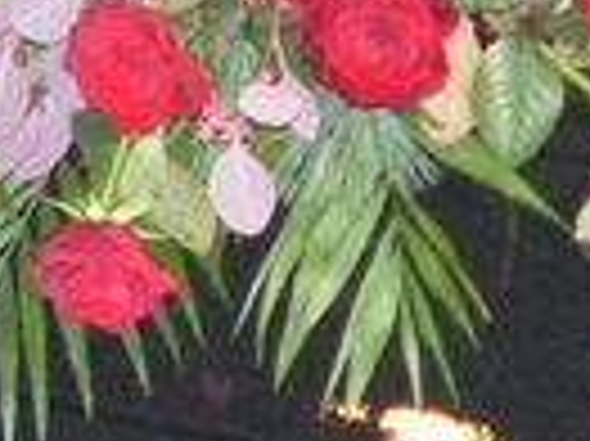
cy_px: 212
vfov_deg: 6.9
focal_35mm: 215
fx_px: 3661
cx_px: -124
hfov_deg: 9.1
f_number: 2.8
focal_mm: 5.8
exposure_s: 1/40
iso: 200
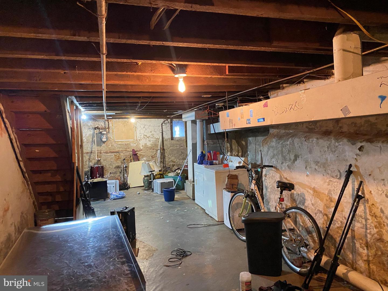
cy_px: 146
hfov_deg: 67.3
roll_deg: +2.1
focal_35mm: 26
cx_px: 194
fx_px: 291
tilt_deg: -2.4
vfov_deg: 53.1
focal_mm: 4.25
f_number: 1.8
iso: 640
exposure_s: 1/30
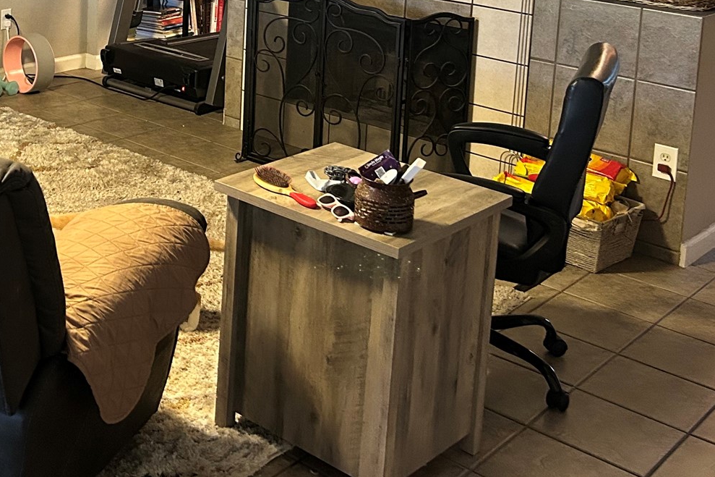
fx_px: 1112
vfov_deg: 22.5
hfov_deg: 34.0
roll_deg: -1.5
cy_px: -77
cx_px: 91
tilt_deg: -7.4
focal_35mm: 56
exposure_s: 1/60
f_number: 1.5
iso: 320
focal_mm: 5.7
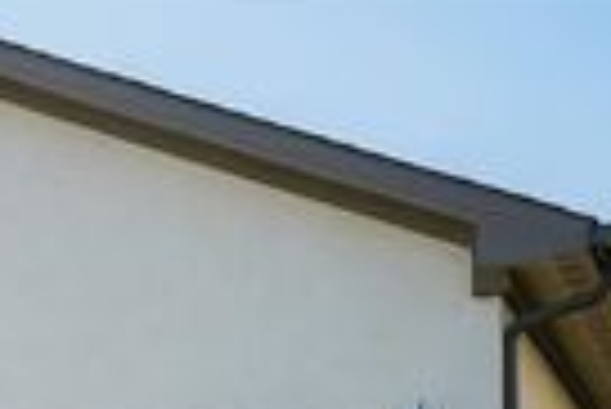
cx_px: -297
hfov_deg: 16.9
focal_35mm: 110
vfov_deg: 11.6
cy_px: 721
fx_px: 1869
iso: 100
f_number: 8
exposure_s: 1/100
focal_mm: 30
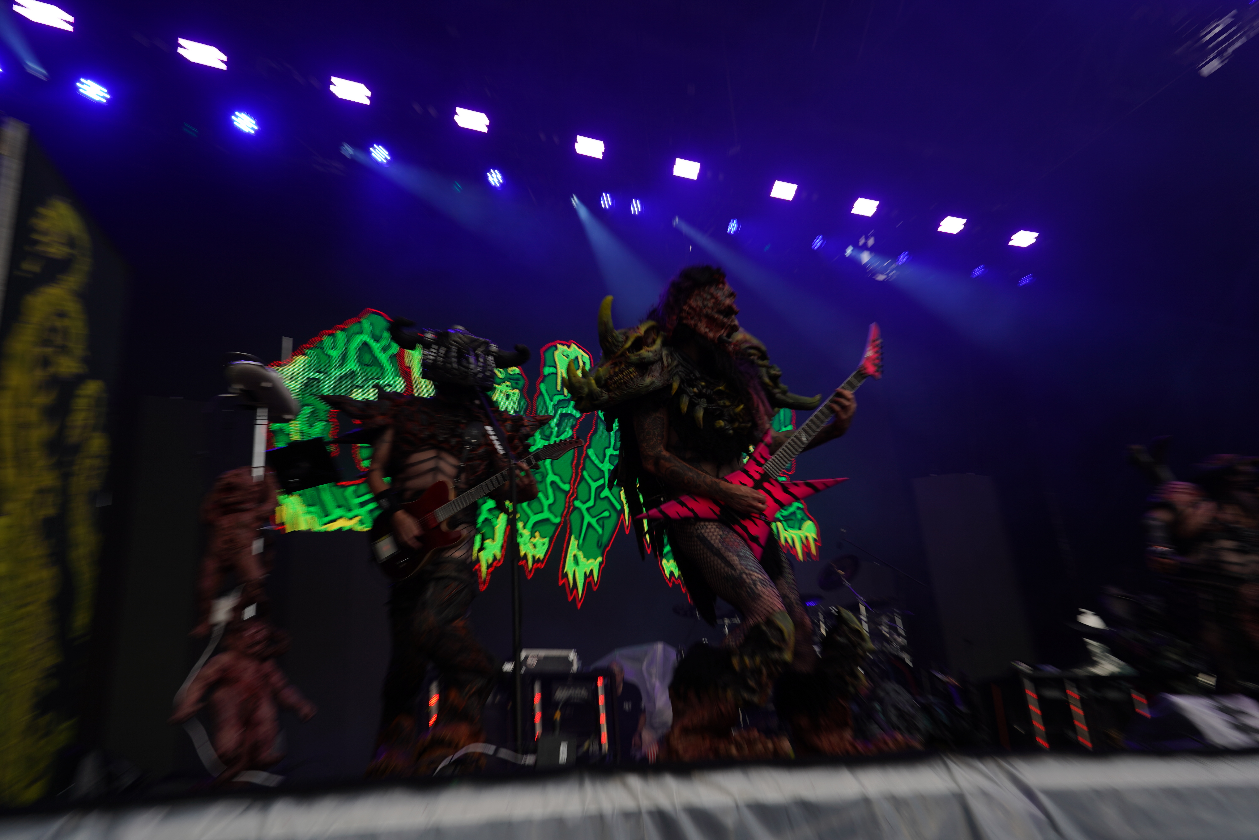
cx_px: 630
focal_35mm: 29
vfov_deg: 45.0
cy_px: 420
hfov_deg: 63.7
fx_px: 1014
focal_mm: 29
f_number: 6.3
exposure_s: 1/100
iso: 100
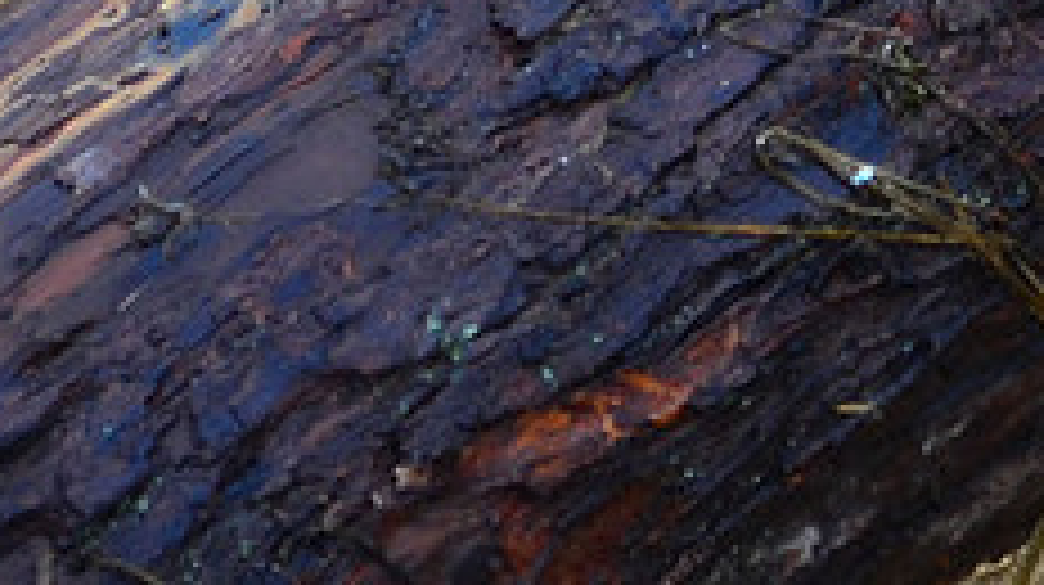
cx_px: 1300
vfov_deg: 2.9
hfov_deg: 5.3
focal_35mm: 409
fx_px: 11325
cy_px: -511
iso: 100
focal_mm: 55
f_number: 5.6
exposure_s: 1/30
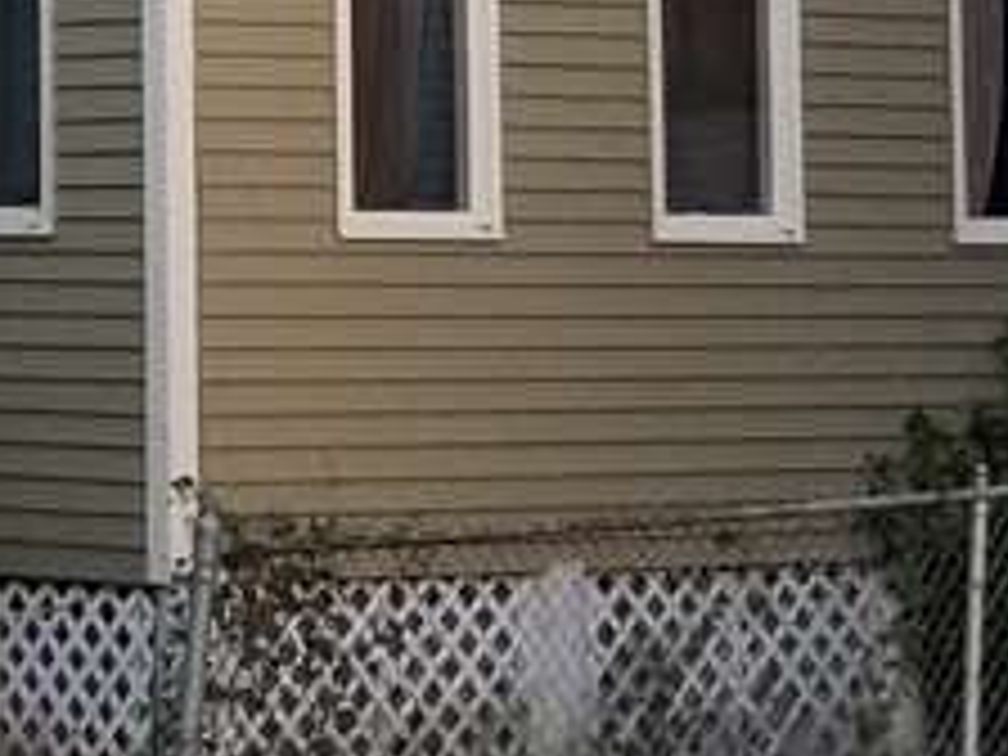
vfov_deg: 6.1
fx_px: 6930
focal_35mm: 238
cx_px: -158
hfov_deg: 8.2
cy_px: -814
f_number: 2.4
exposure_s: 1/17
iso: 200
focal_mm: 6
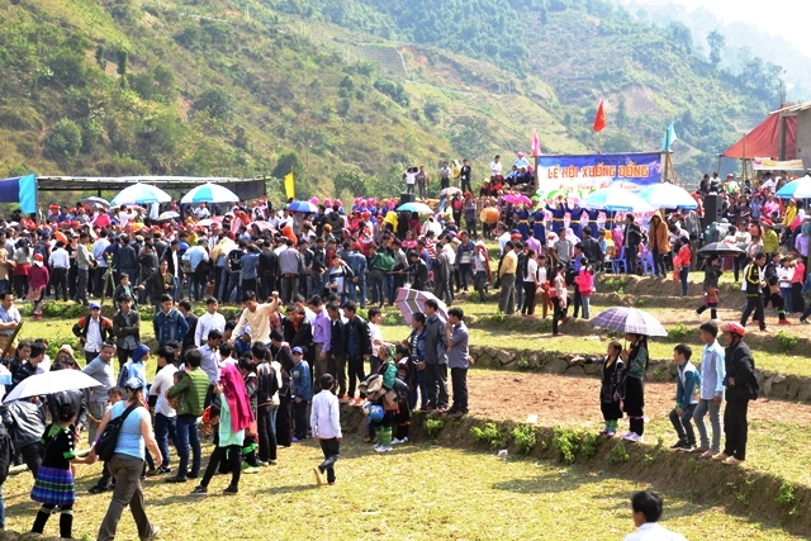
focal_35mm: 87
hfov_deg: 23.4
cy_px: 270
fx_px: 1960
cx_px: 406
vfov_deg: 15.7
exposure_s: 1/100
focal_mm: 58
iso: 200
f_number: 11
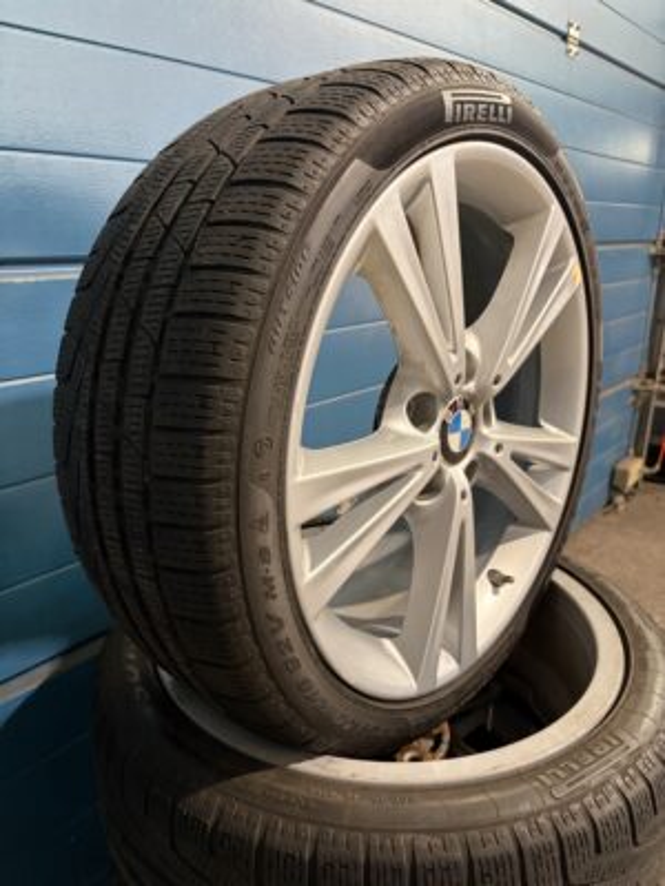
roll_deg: -0.4
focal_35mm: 26
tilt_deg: -18.1
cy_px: 443
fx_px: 666
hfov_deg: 53.1
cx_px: 332
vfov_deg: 67.3
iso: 250
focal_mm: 5.96
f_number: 1.6
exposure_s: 1/50
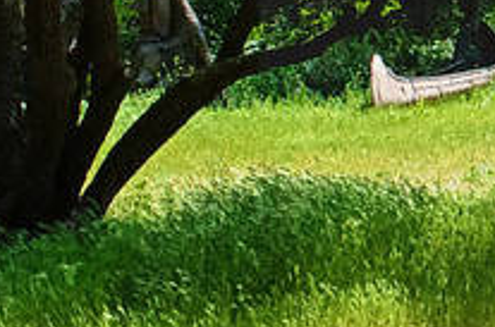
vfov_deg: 6.4
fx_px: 2922
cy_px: -78
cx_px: 978
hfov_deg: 9.1
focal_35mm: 213
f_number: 11
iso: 1600
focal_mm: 40
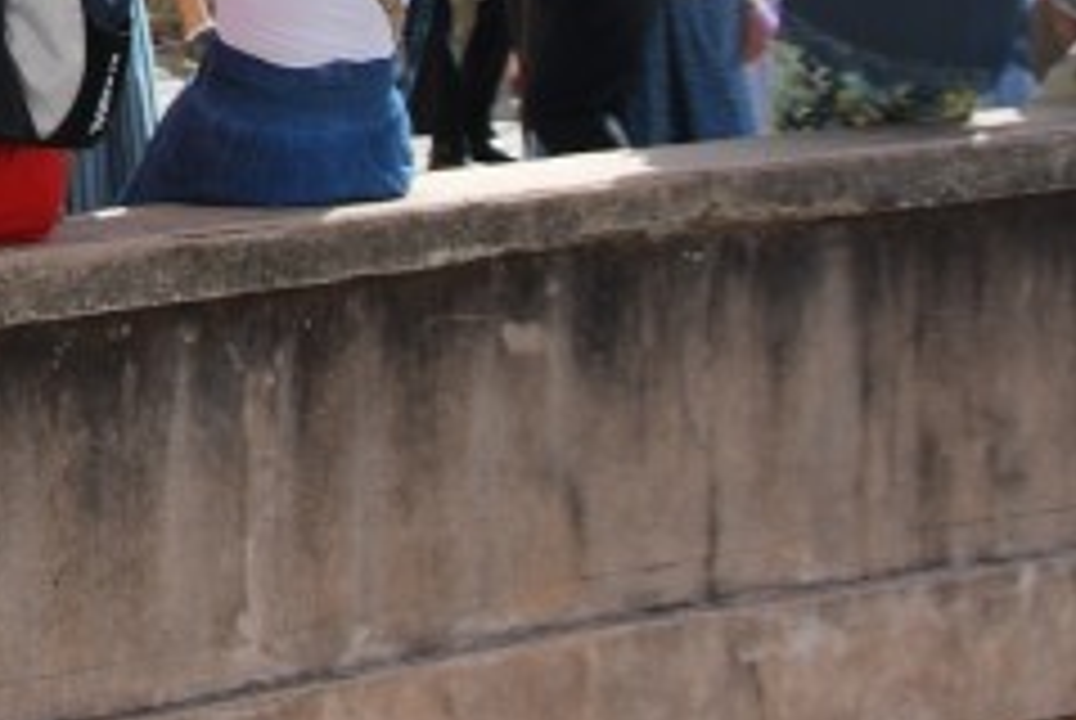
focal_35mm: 214
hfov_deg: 9.4
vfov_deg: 6.3
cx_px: -320
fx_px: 6404
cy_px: -504
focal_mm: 38
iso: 100
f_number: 7.1
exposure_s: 1/200
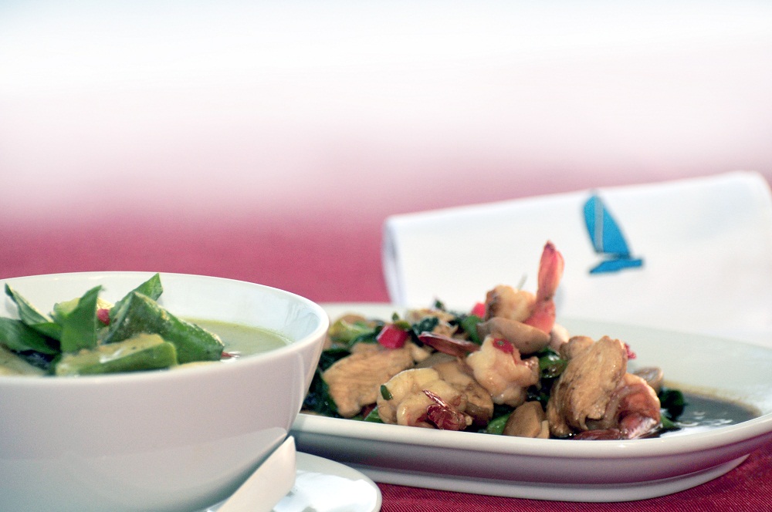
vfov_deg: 5.1
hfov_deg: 7.6
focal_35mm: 270
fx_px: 5782
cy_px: 256
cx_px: 386
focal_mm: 180
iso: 200
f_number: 5
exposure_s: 1/80
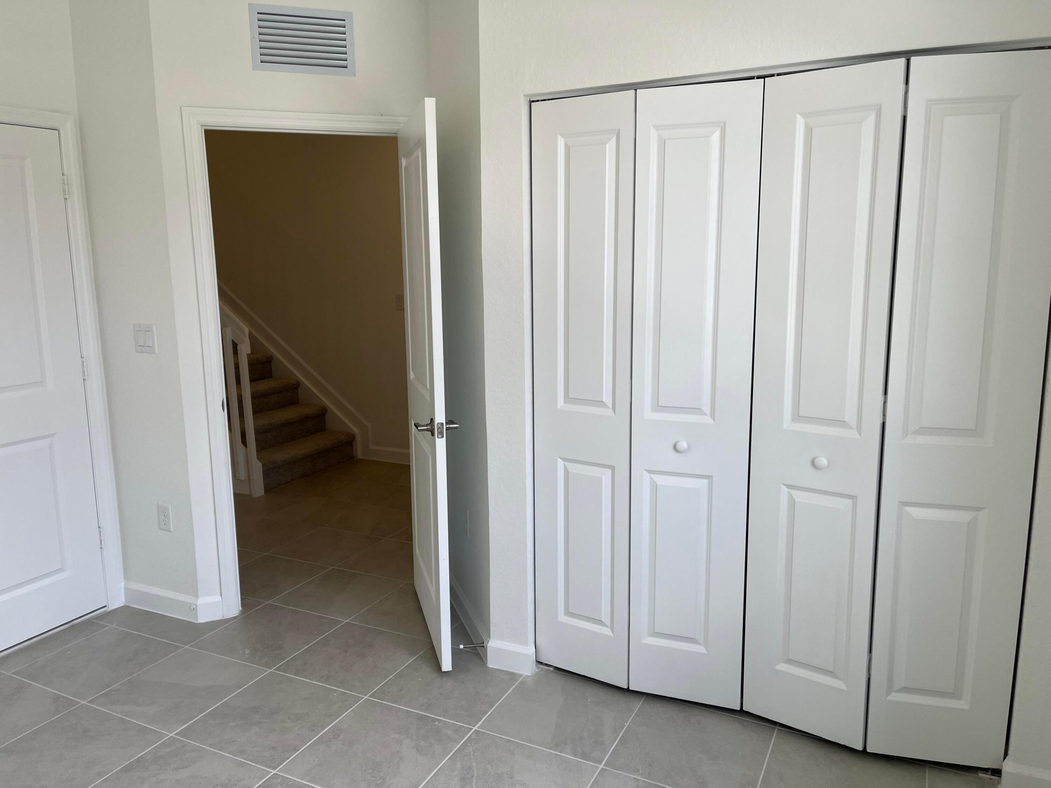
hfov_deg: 67.3
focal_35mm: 26
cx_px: 526
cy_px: 394
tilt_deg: -9.5
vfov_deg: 53.1
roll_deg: +0.8
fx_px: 789
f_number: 1.6
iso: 40
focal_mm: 5.1
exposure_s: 1/221
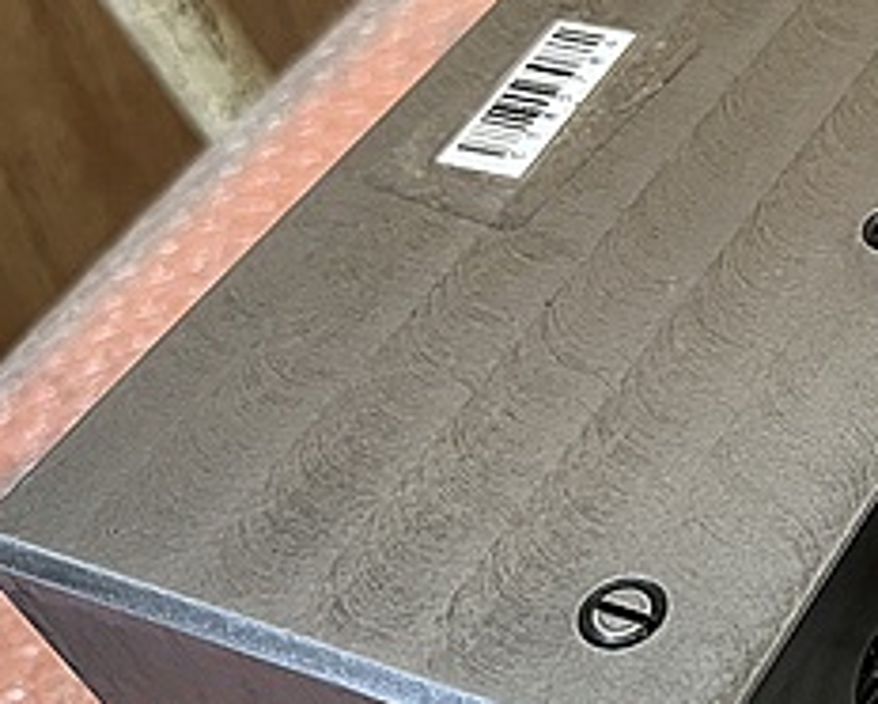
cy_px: 515
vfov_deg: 21.7
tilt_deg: -51.5
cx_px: 1188
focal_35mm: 70
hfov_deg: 23.5
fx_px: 1821
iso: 100
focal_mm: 5.1
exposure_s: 1/50
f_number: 1.6
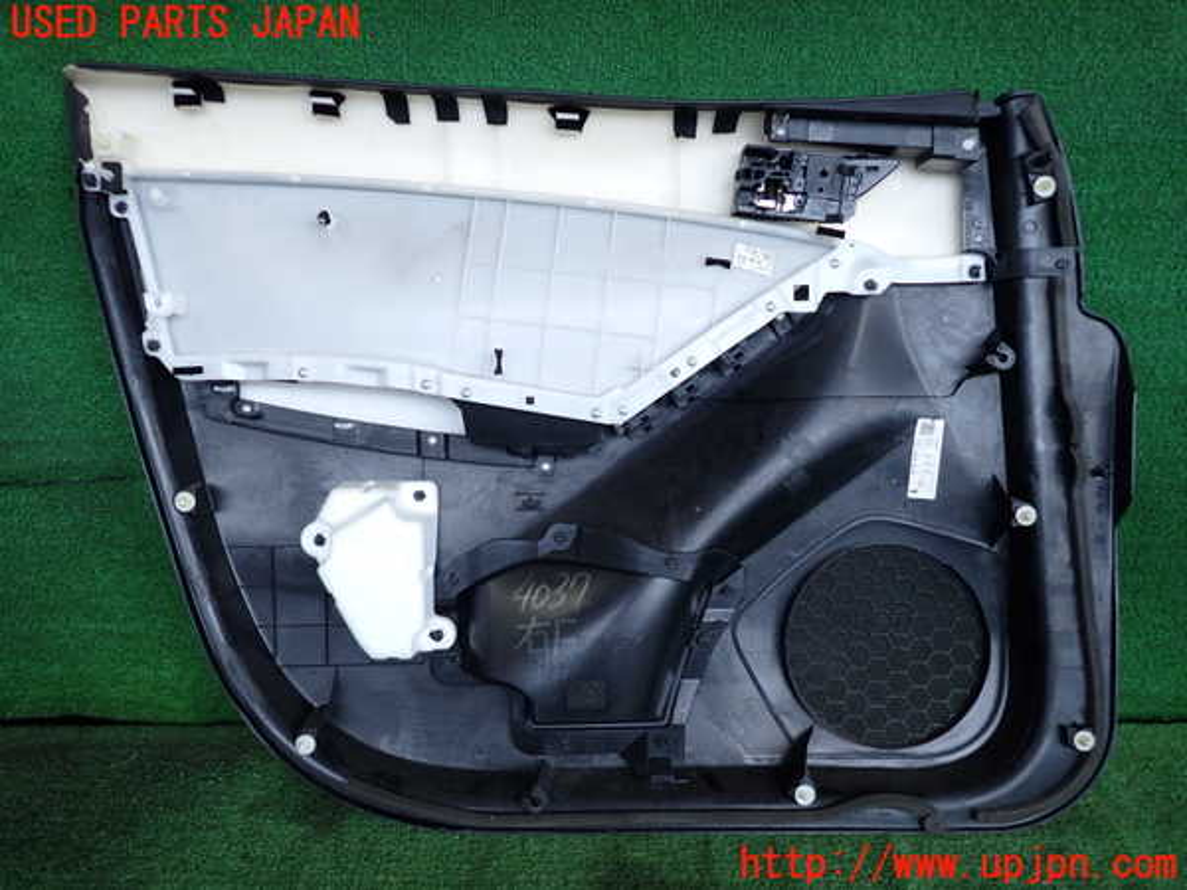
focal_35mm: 25
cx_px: 594
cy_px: 445
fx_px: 857
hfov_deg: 69.4
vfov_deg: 54.9
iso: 125
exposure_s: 1/125
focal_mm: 4.5
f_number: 2
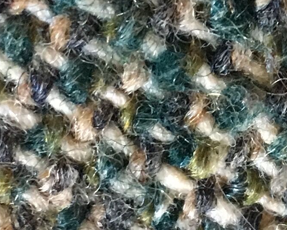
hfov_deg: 11.0
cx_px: 411
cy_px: 55
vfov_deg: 9.1
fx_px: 1444
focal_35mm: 170
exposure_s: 1/25
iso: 200
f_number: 2.2
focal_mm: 4.15
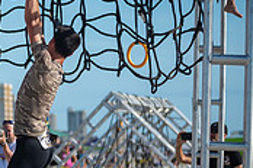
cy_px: 83
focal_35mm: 233
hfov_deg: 8.7
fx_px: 1637
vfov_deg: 5.9
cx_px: -112
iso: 400
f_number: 2.8
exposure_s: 1/4000
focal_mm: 70
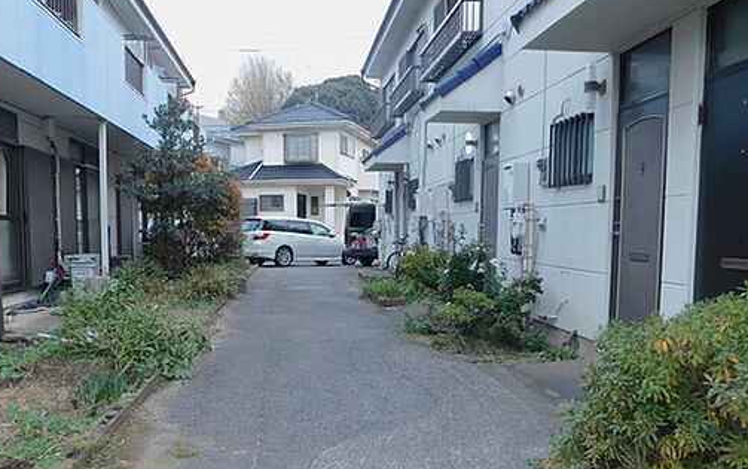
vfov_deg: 40.4
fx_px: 632
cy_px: 292
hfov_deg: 61.1
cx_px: 335
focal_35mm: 31
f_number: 3
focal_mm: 4
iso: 125
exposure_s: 1/160
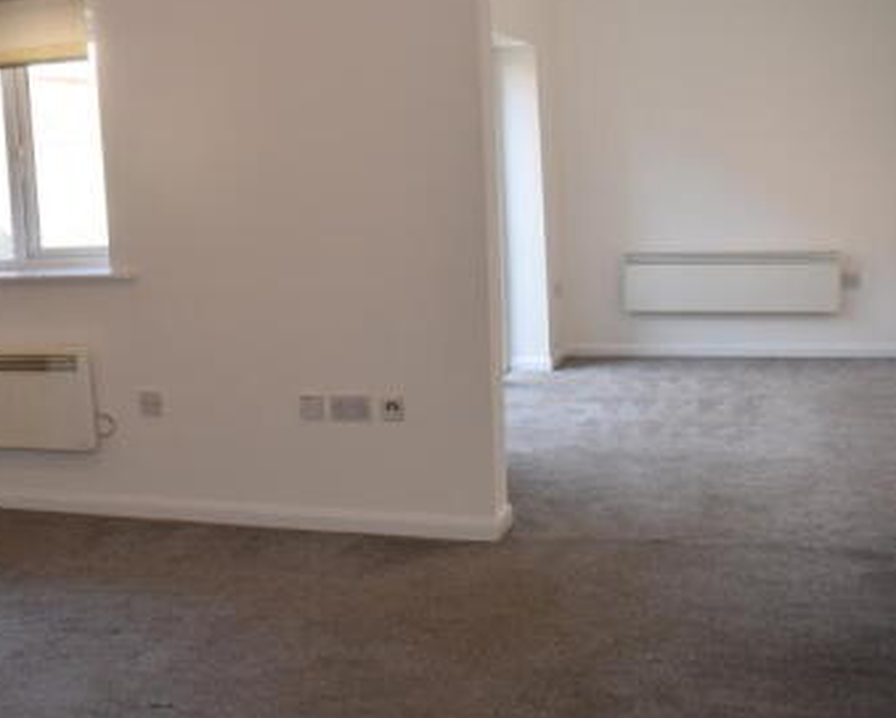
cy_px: 327
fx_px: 1301
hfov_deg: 36.2
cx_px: 127
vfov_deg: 30.9
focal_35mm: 49
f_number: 5
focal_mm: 18
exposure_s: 1/100
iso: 800
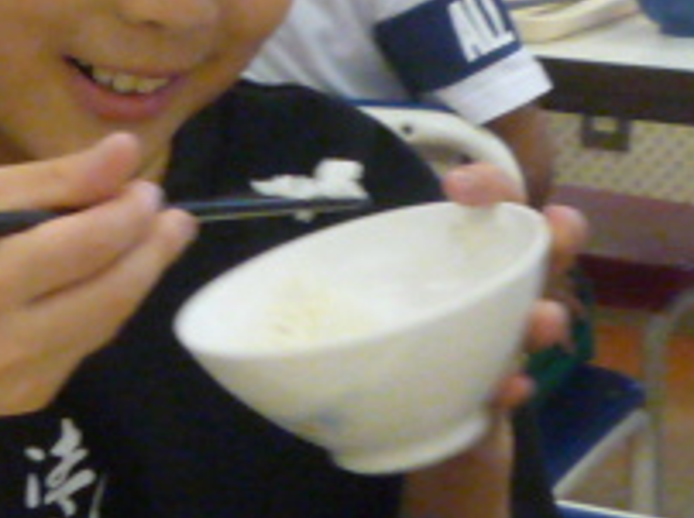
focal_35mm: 146
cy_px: 134
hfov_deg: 13.2
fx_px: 2924
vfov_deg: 10.1
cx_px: -103
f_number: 2.8
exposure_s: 1/50
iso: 400
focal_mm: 4.5
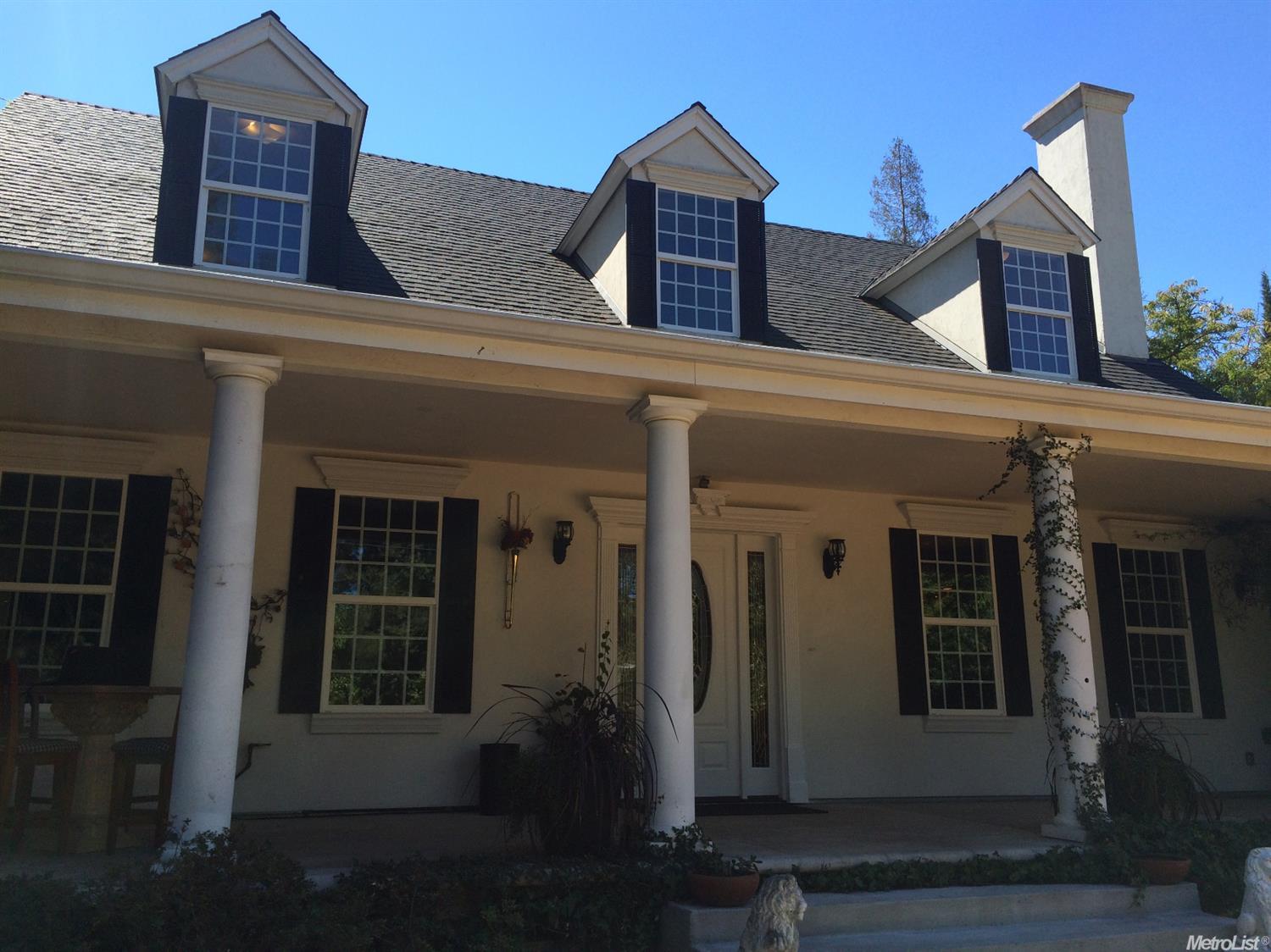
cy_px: 476
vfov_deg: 48.2
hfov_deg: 61.7
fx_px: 1064
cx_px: 636
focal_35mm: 29
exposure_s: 1/1026
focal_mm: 4.15
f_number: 2.2
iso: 32
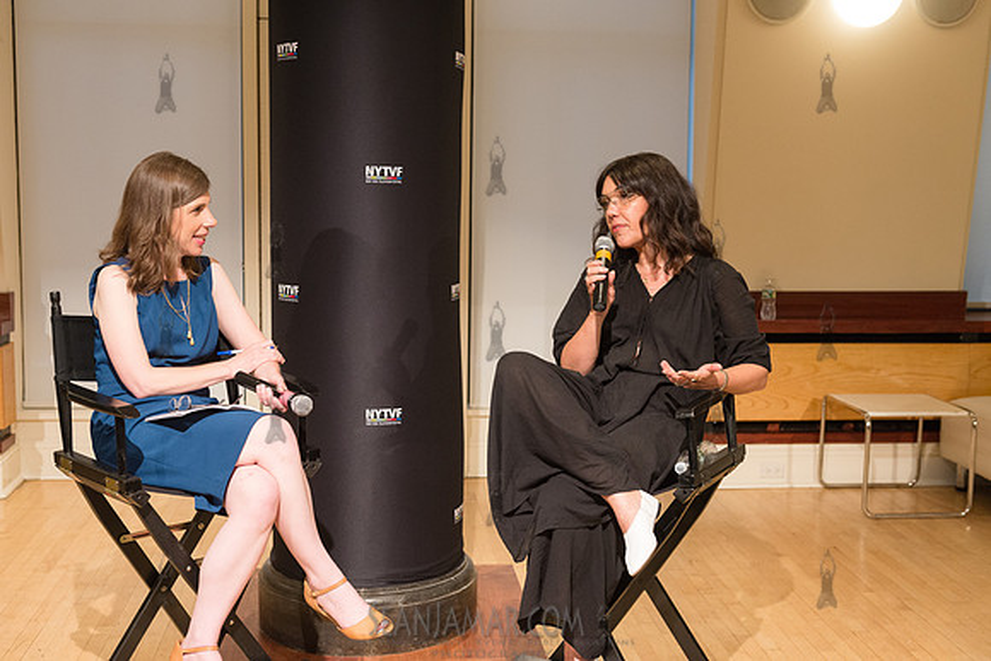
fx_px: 1322
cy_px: 330
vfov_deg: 28.1
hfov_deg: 41.1
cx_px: 496
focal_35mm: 48
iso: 2500
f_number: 4
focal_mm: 48
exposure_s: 1/200
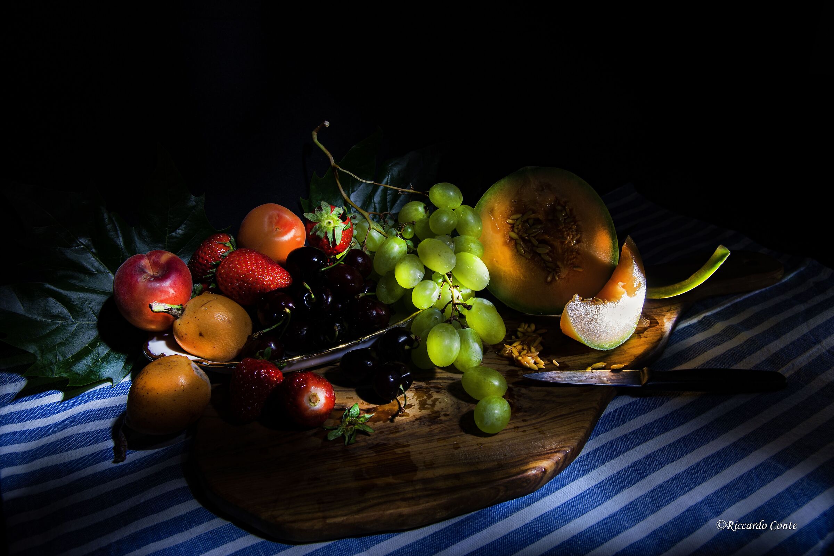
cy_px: 278
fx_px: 695
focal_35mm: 30
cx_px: 417
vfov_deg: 43.6
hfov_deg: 61.9
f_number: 11
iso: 100
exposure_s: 30
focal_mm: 30
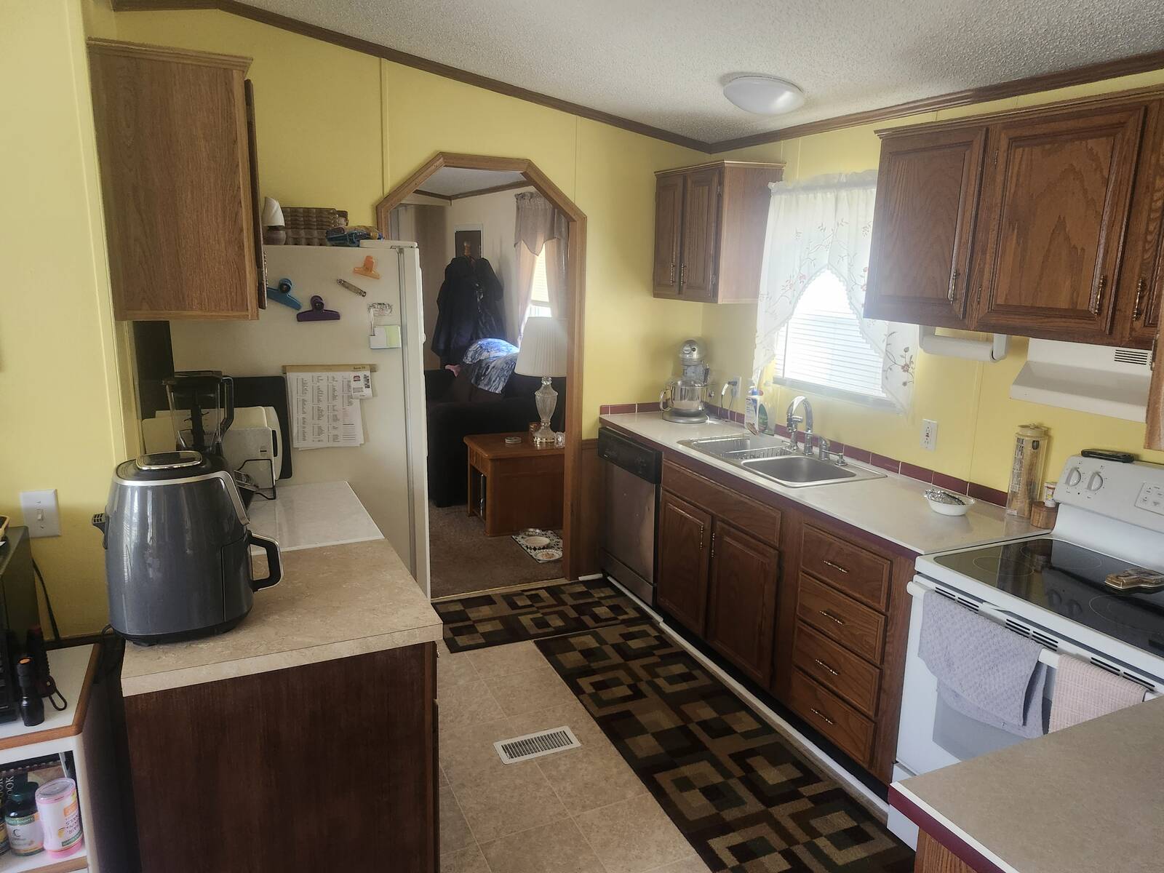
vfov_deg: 58.9
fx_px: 773
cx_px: 582
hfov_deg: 73.9
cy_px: 436
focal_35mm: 23
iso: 640
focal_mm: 5.54
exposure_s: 1/120
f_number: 1.8
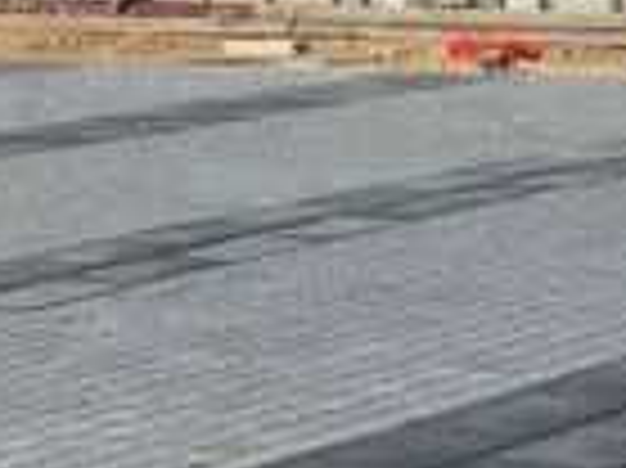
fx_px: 3794
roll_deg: -0.2
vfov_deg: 7.0
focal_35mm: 210
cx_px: -640
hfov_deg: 8.9
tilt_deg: -0.8
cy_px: 58
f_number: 2.2
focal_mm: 4.15
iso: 25
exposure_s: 1/3497
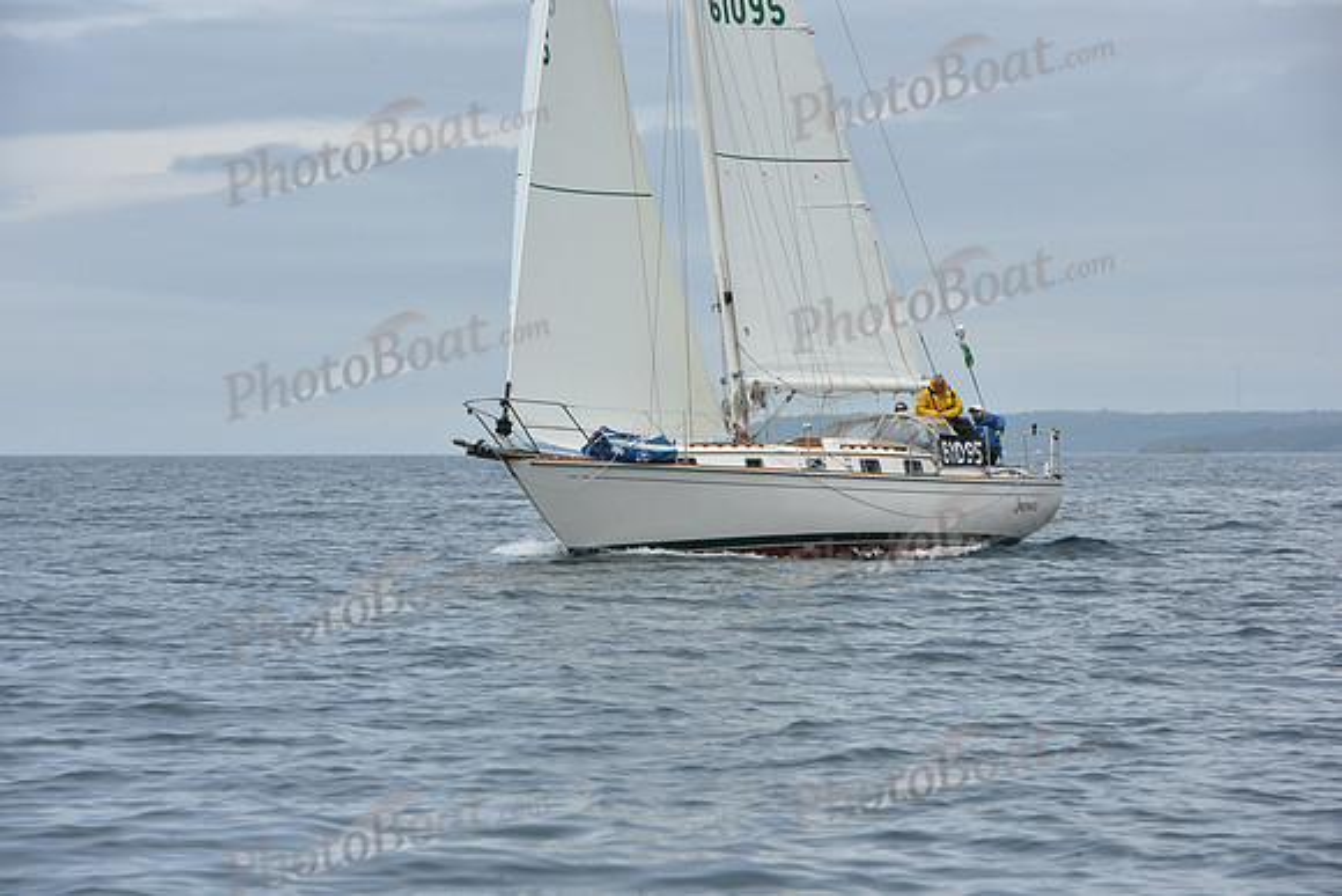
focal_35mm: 170
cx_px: 671
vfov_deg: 8.1
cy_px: 448
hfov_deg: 12.1
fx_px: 6338
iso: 250
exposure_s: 1/800
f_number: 11
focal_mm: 170
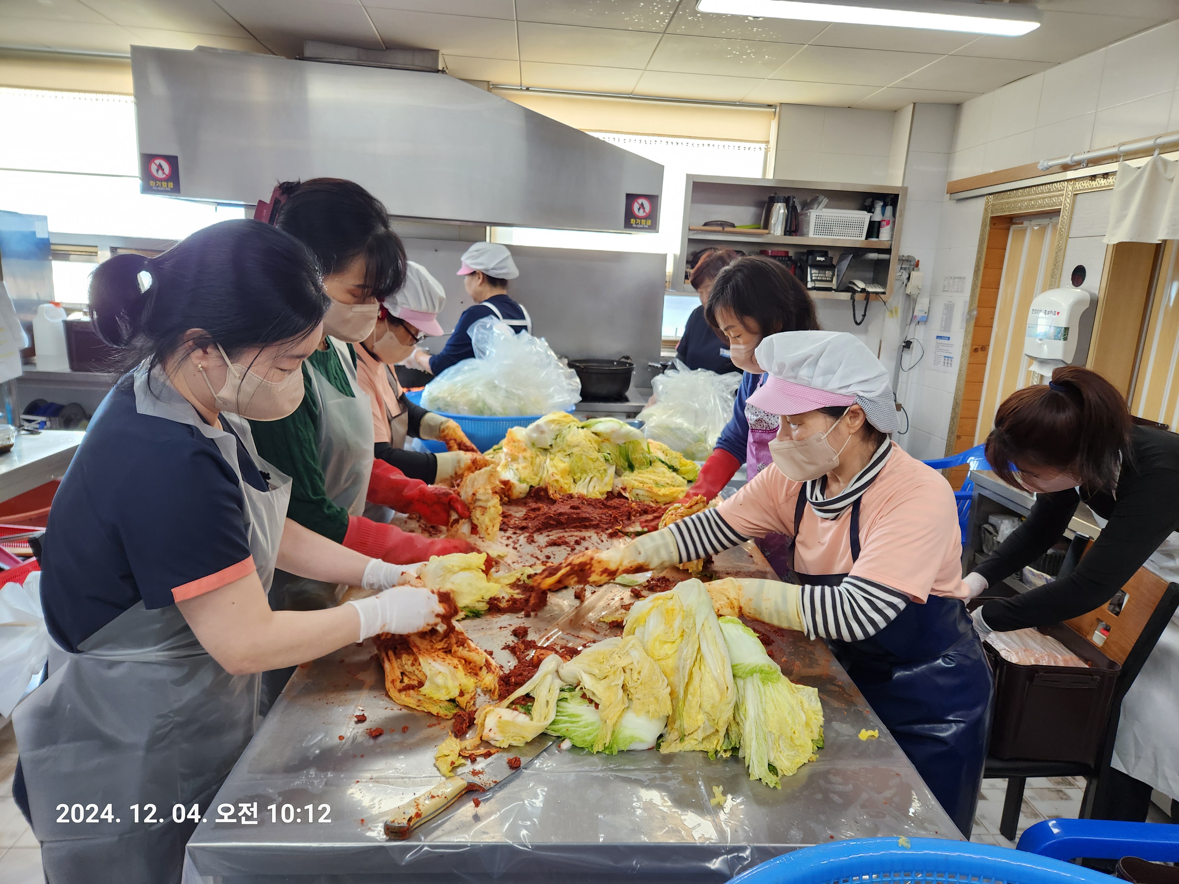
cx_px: 590
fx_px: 783
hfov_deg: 73.9
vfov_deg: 58.9
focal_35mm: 23
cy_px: 442
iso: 160
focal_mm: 5.4
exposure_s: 1/120
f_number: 1.8
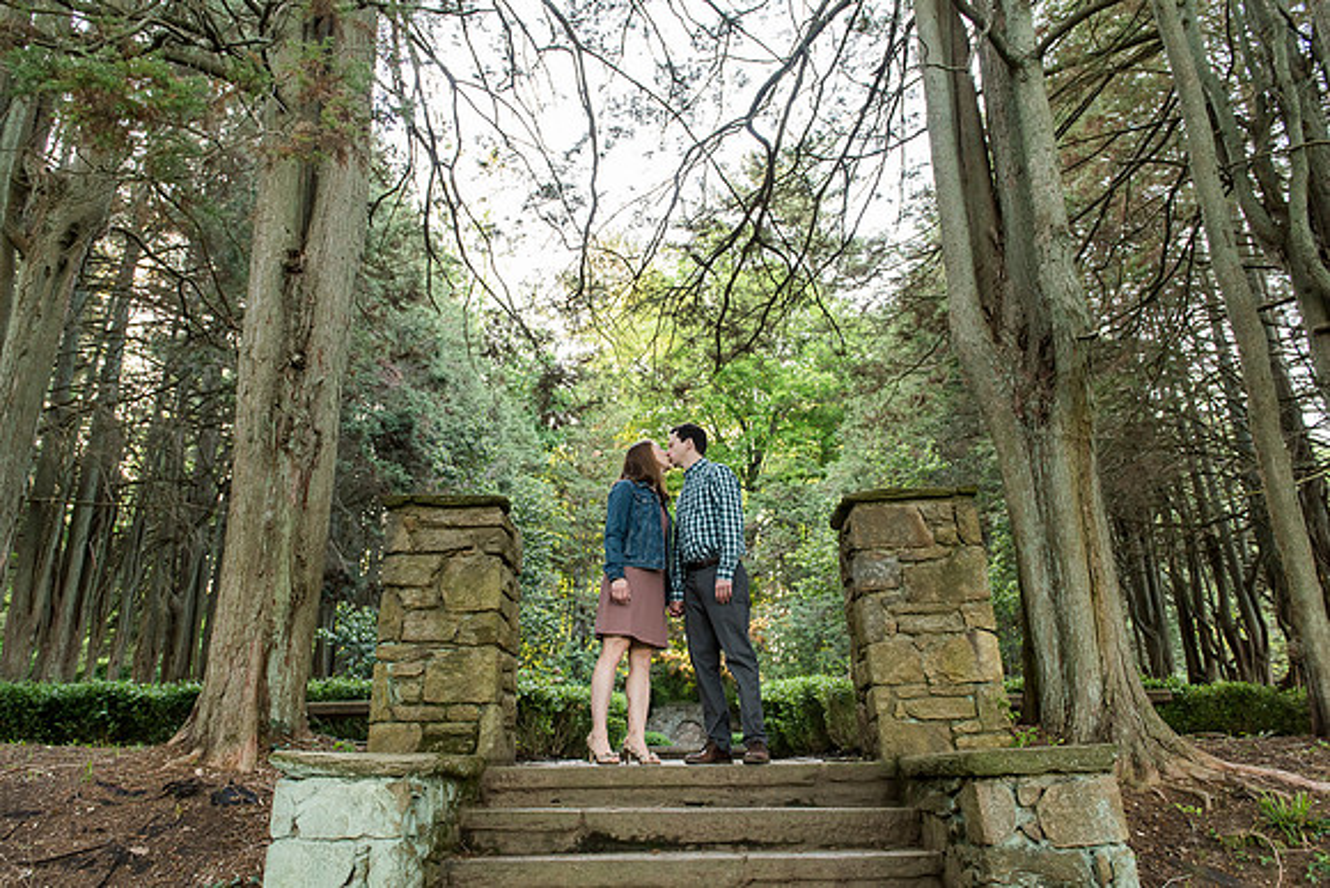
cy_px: 457
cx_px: 638
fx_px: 927
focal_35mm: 25
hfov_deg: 71.3
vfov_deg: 51.2
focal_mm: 24
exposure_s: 1/100
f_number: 4
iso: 1000
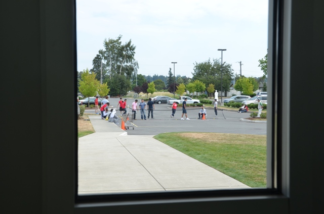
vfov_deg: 28.0
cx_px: 162
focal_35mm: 48
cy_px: 107
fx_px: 431
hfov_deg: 41.2
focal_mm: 32
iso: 200
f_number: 11
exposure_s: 1/125
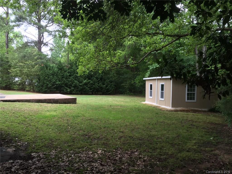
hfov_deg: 61.7
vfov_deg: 48.2
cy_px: 87
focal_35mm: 29
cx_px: 116
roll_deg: -1.9
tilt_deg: -1.3
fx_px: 194
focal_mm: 4.15
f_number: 2.2
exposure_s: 1/120
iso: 32
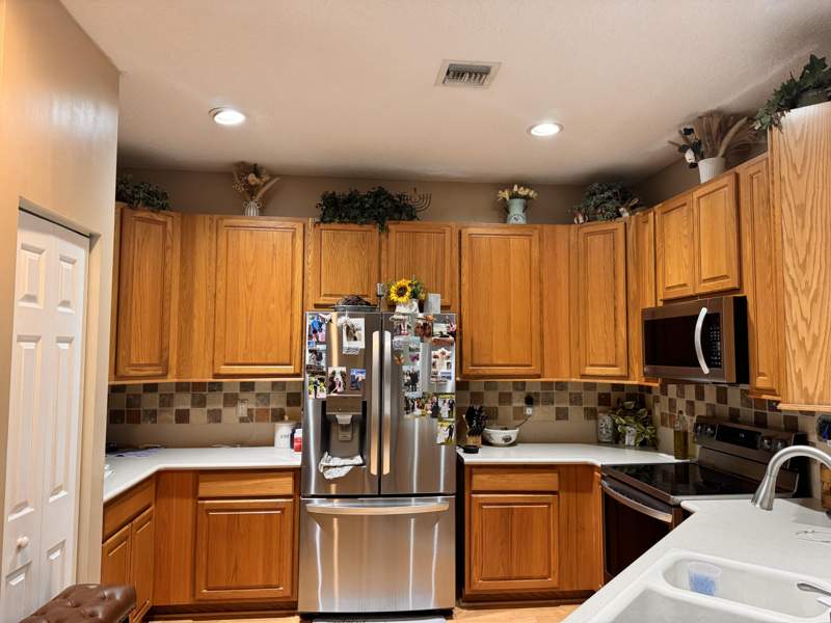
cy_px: 312
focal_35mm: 24
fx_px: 576
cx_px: 416
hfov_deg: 71.6
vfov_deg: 56.8
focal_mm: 6.76
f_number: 1.78
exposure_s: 1/60
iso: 320
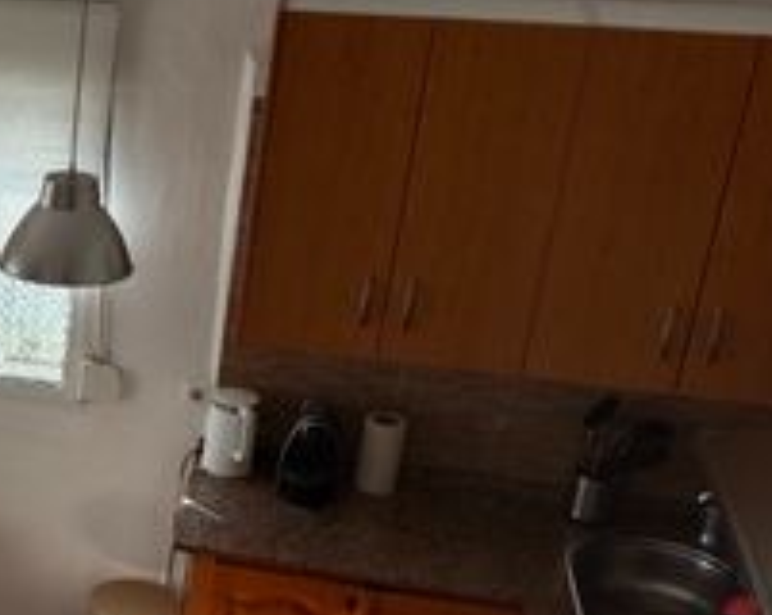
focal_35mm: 73
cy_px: 434
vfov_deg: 20.8
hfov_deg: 22.9
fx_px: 1665
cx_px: -261
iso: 304
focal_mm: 4.74
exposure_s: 1/50
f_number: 1.79
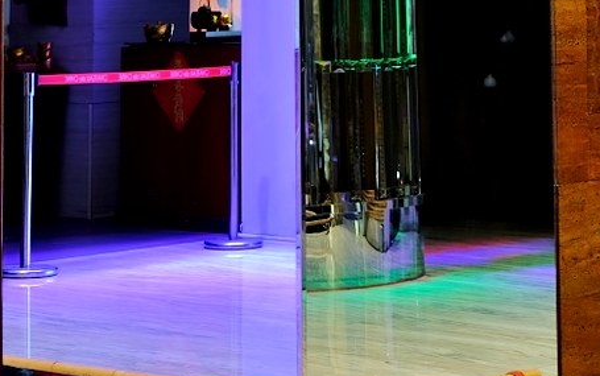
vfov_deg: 9.5
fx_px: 2209
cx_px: 411
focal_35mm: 135
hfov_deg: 15.4
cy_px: -140
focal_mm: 36.9
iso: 100
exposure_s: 1/1.2
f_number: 5.6
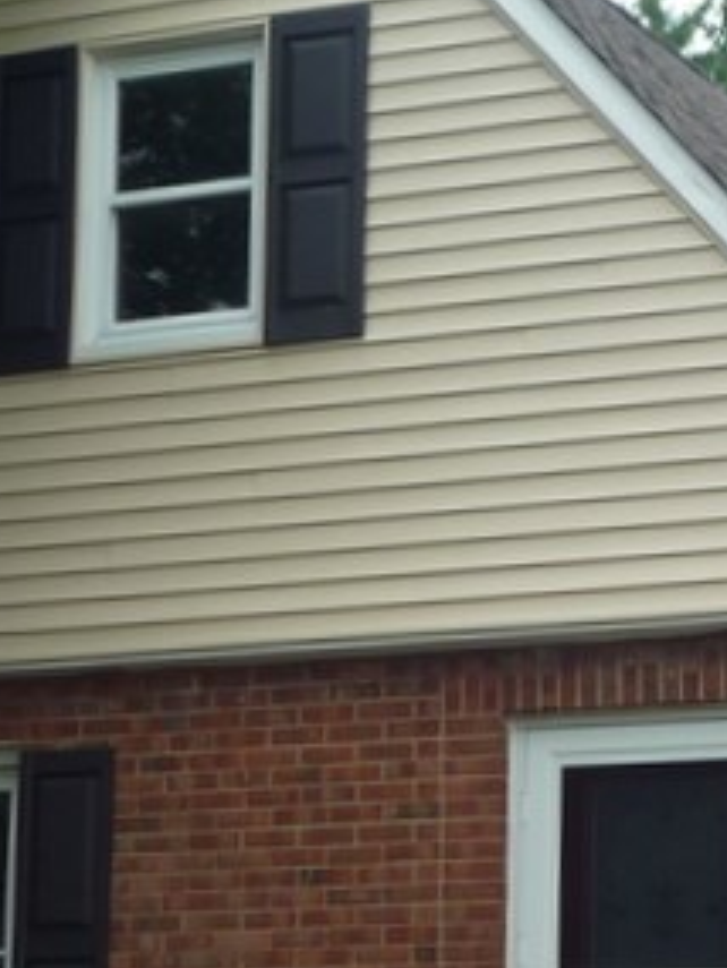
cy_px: 652
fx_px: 4225
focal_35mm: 151
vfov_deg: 13.1
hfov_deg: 9.8
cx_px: 489
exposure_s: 1/200
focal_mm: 7.3
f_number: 4.1
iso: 100
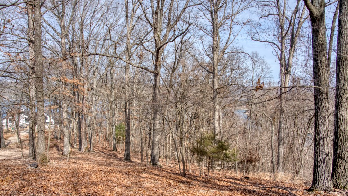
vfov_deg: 36.6
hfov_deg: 61.0
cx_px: 174
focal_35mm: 32
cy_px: 110
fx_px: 295
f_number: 4
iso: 100
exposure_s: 1/60
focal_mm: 30
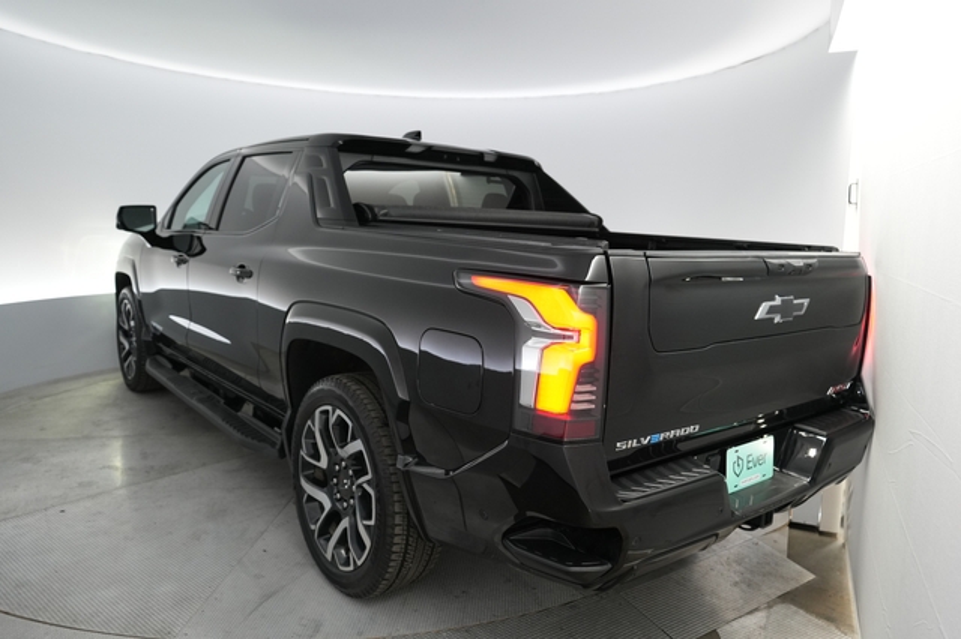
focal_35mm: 25
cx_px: 480
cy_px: 320
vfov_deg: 51.2
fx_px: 667
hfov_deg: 71.5
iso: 1600
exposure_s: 1/160
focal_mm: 25
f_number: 2.8
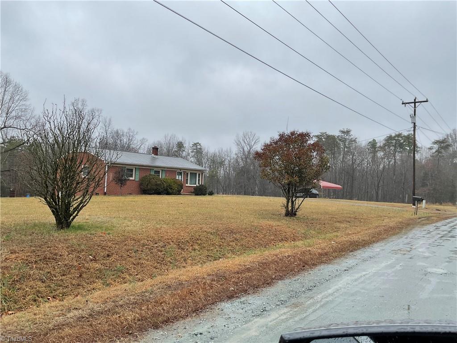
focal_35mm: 29
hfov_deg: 61.7
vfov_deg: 48.2
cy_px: 172
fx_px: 383
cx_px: 228
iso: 16
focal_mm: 3
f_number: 1.8
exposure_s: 1/709
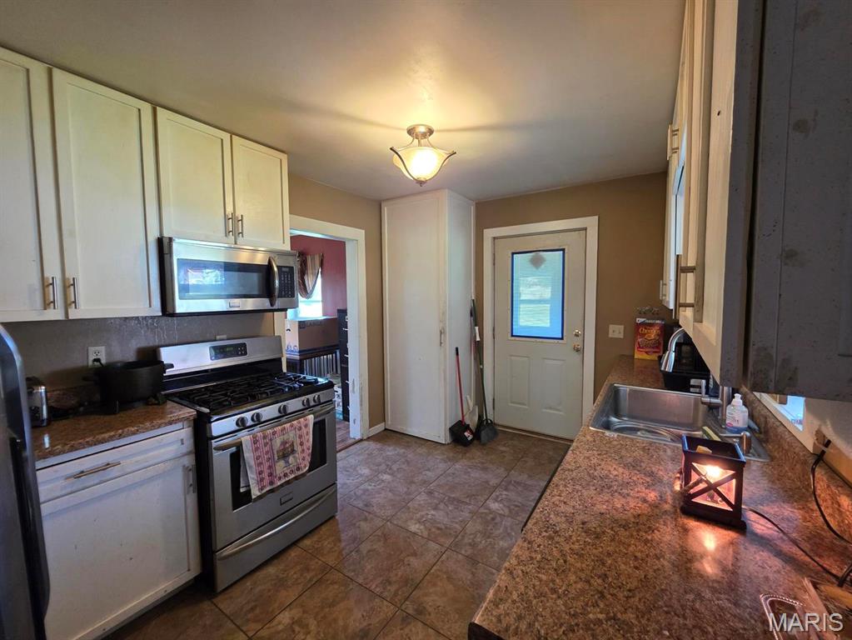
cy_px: 320
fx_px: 320
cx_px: 426
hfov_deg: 106.2
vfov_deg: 90.0
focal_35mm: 13
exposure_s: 1/60
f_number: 1.9
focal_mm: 2.2
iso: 320
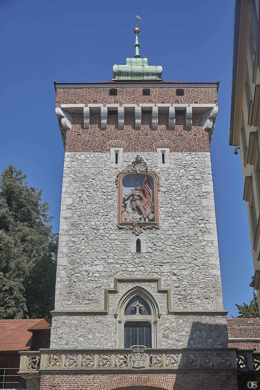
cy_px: 195
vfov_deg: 43.6
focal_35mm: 45
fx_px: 488
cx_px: 130
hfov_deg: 29.9
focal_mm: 30
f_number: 4.2
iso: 125
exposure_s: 1/1250
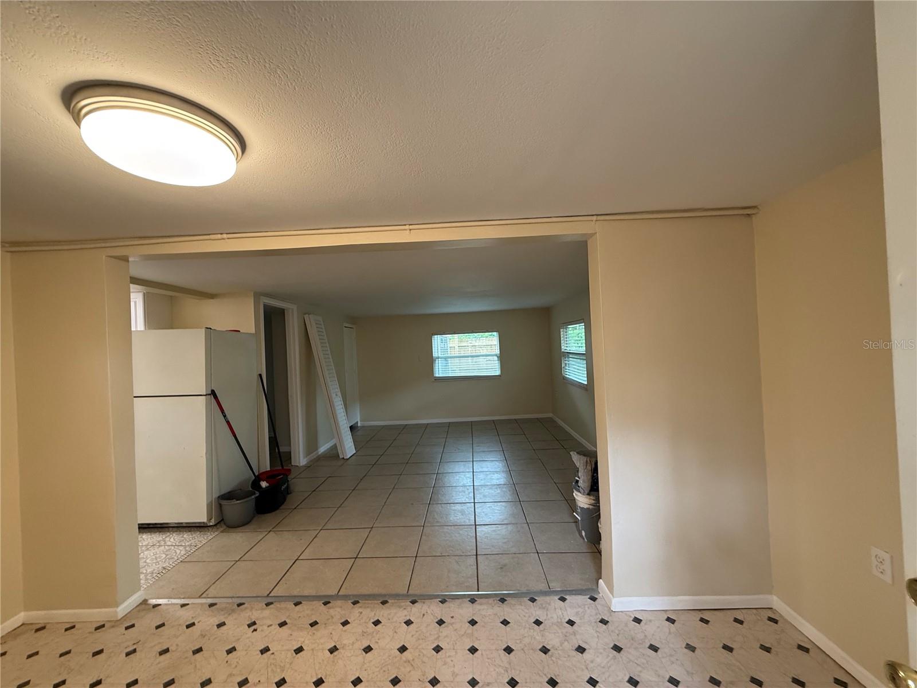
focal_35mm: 14
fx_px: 371
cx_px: 458
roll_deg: +2.9
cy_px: 344
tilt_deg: +1.9
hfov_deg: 102.1
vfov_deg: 85.7
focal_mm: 2.22
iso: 200
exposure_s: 1/60
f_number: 2.2
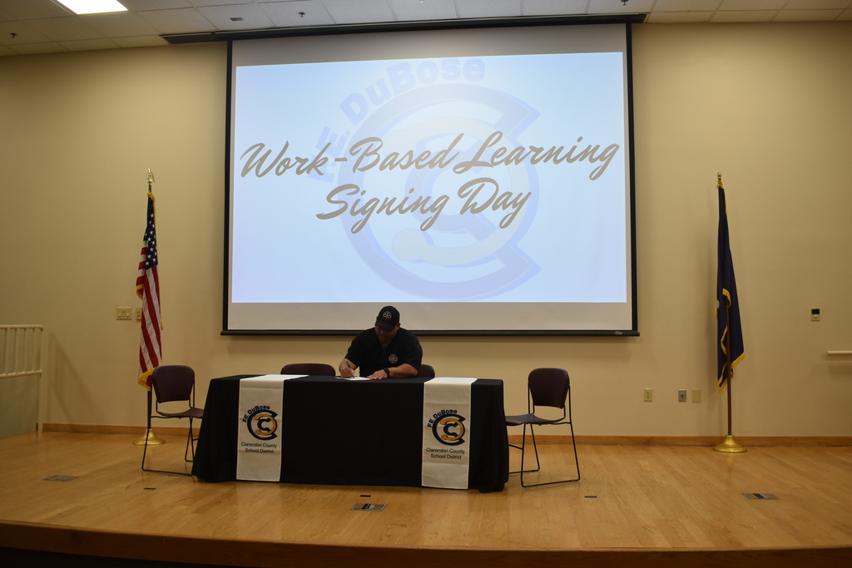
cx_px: 426
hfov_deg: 59.5
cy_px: 284
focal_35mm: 32
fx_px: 746
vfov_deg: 41.7
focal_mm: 21
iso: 400
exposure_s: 1/80
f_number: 4.5
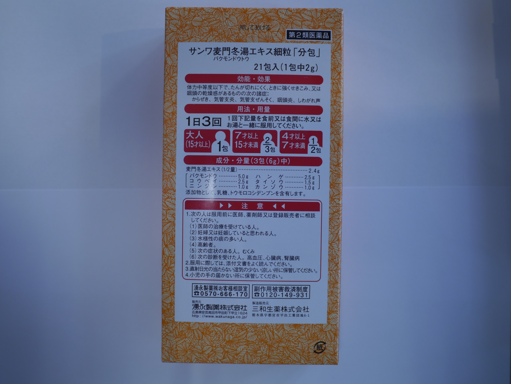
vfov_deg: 49.8
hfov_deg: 63.4
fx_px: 414
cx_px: 256
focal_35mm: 28
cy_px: 192
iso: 160
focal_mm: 14
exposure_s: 1/160
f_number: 2.5
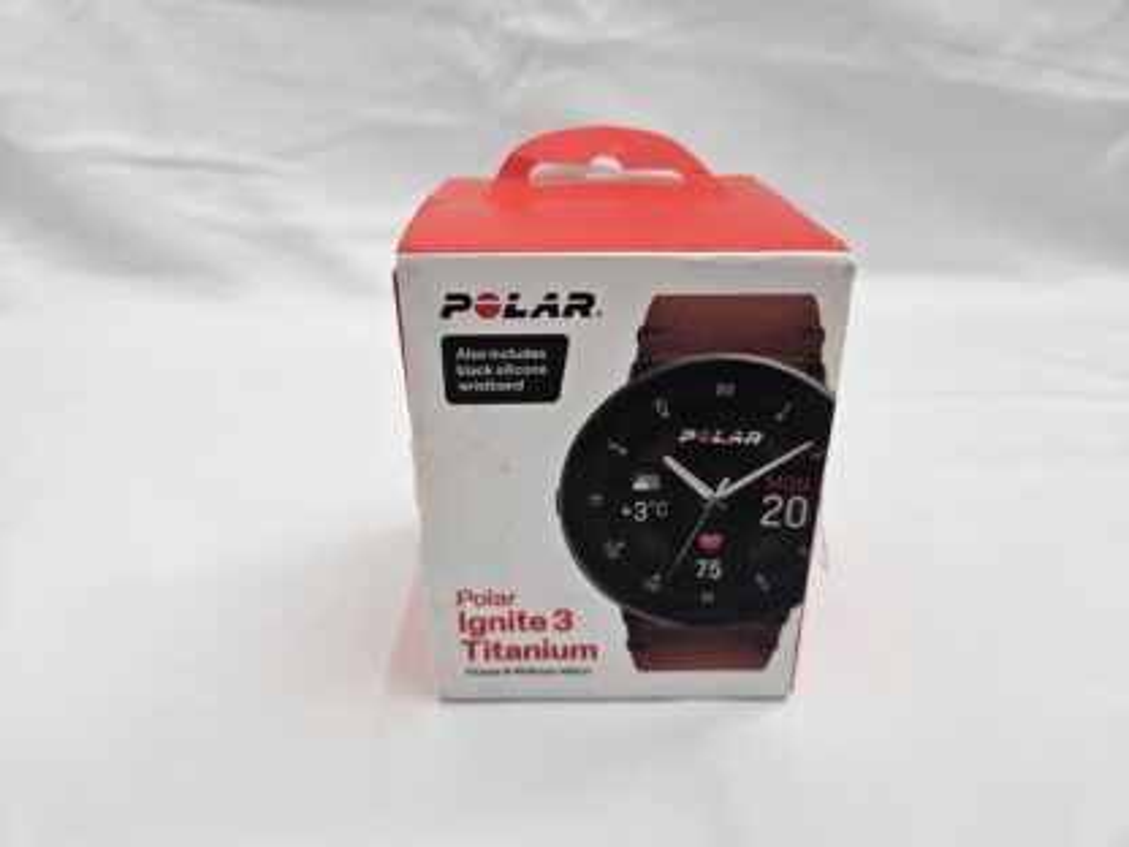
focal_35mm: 23
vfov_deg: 58.9
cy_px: 424
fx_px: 750
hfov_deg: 73.9
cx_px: 564
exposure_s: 1/142
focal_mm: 5.4
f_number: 1.8
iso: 25
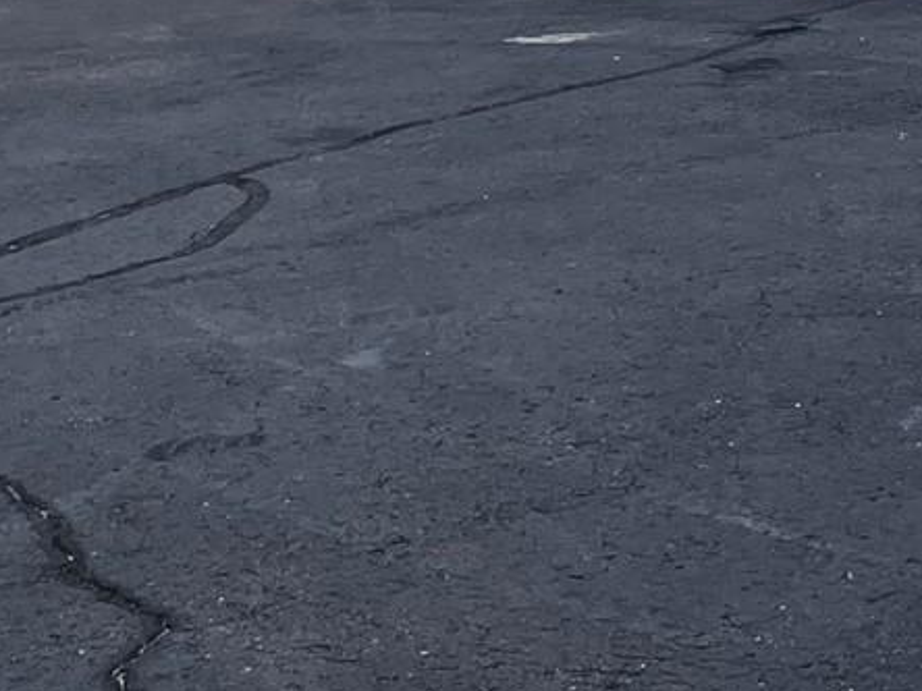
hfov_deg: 15.4
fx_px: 3196
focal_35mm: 120
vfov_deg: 11.2
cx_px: 1290
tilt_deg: +4.1
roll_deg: +0.7
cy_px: -693
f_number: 1.6
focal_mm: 4.2
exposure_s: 1/200
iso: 32
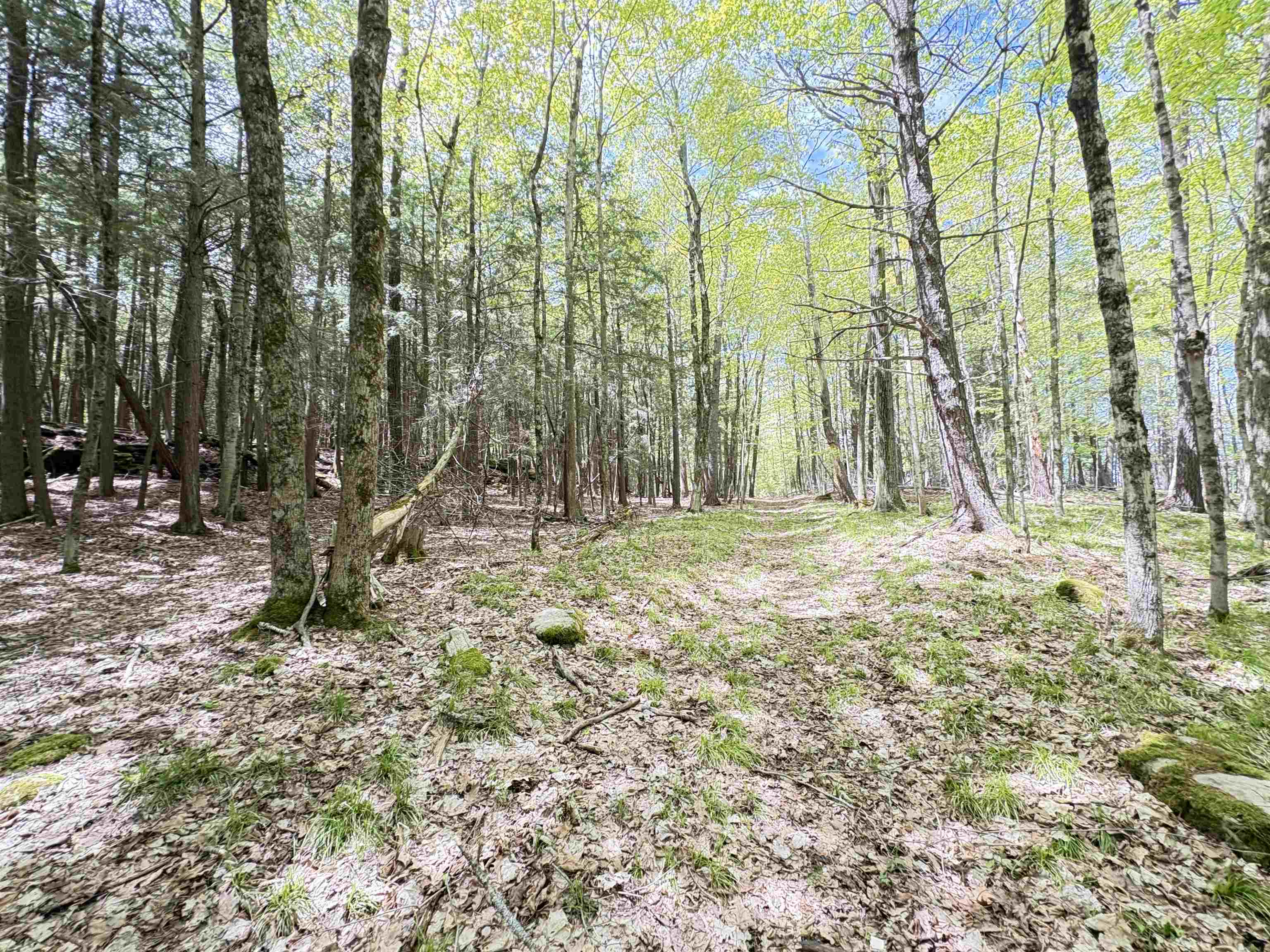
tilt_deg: +5.5
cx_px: 635
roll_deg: +1.4
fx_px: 514
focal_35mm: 14
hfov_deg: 102.1
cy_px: 476
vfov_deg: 85.7
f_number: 2.2
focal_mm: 2.22
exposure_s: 1/123
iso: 125
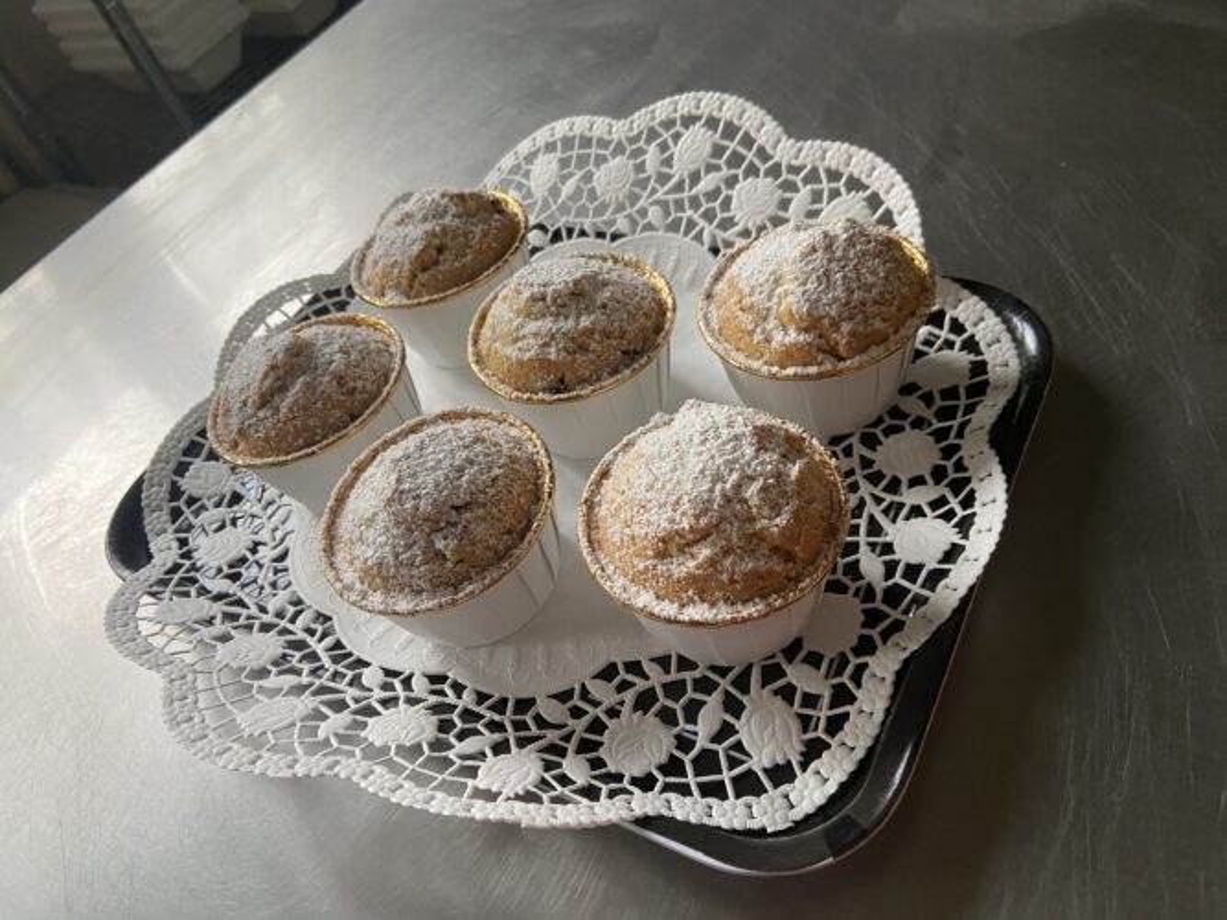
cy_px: 460
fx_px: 921
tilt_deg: -48.5
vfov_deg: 53.0
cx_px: 614
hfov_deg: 67.3
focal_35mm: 26
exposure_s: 1/62
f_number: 1.8
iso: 125
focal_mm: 4.25
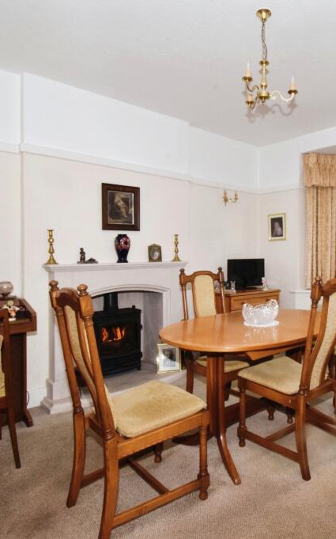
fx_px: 337
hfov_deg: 50.3
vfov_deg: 77.2
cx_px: 260
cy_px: 270
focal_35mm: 23
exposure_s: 1/60
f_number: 16
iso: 1000
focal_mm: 10
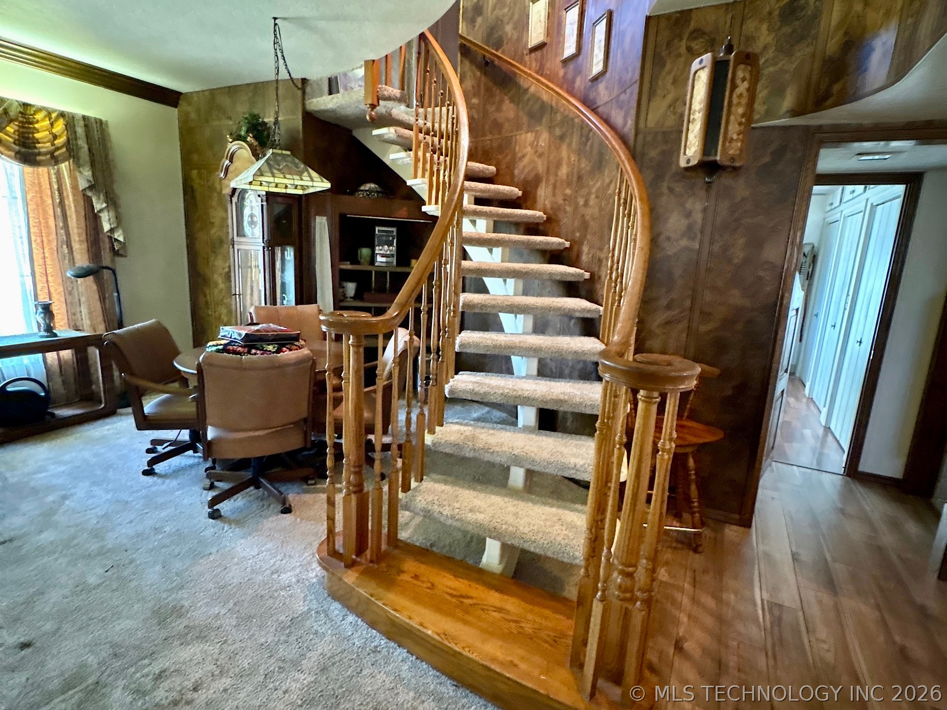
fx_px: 383
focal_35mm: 14
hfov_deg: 102.1
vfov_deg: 85.7
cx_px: 474
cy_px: 355
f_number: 2.2
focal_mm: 2.22
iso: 1000
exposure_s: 1/30
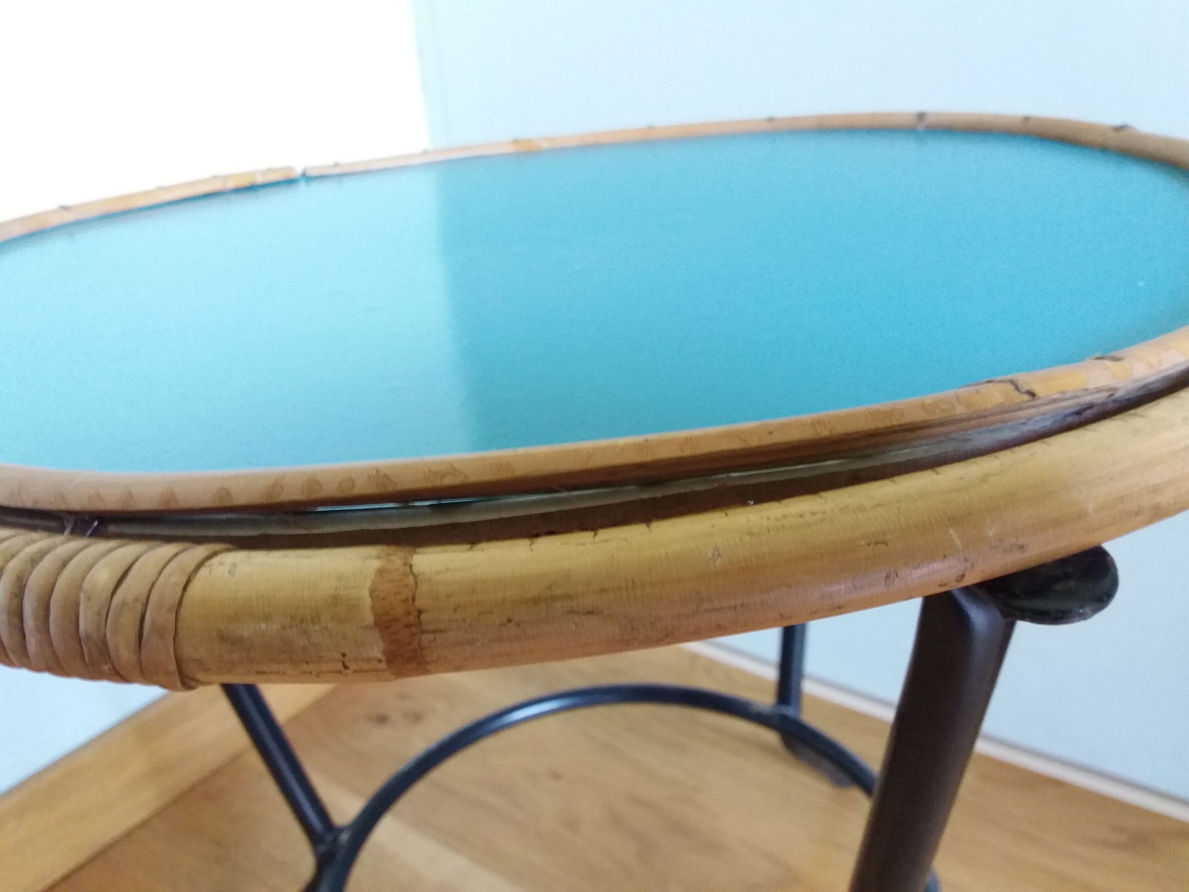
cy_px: 446
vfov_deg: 49.7
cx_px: 594
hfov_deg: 63.4
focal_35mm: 28
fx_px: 962
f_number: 1.9
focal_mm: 3.7
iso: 320
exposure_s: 1/17
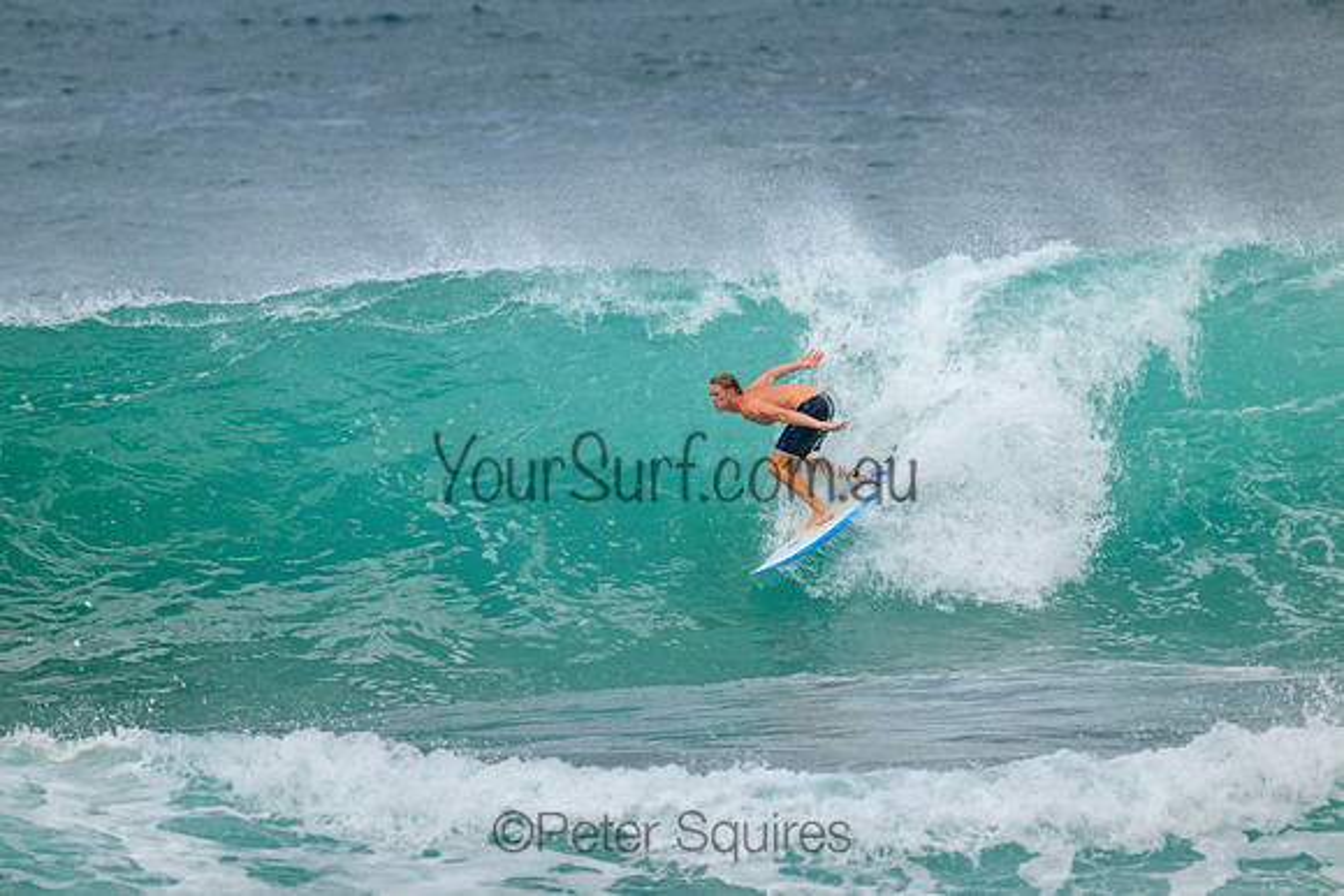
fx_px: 29872
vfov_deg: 1.7
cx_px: 672
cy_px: 448
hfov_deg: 2.6
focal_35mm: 800
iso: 1000
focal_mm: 800
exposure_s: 1/2000
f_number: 11
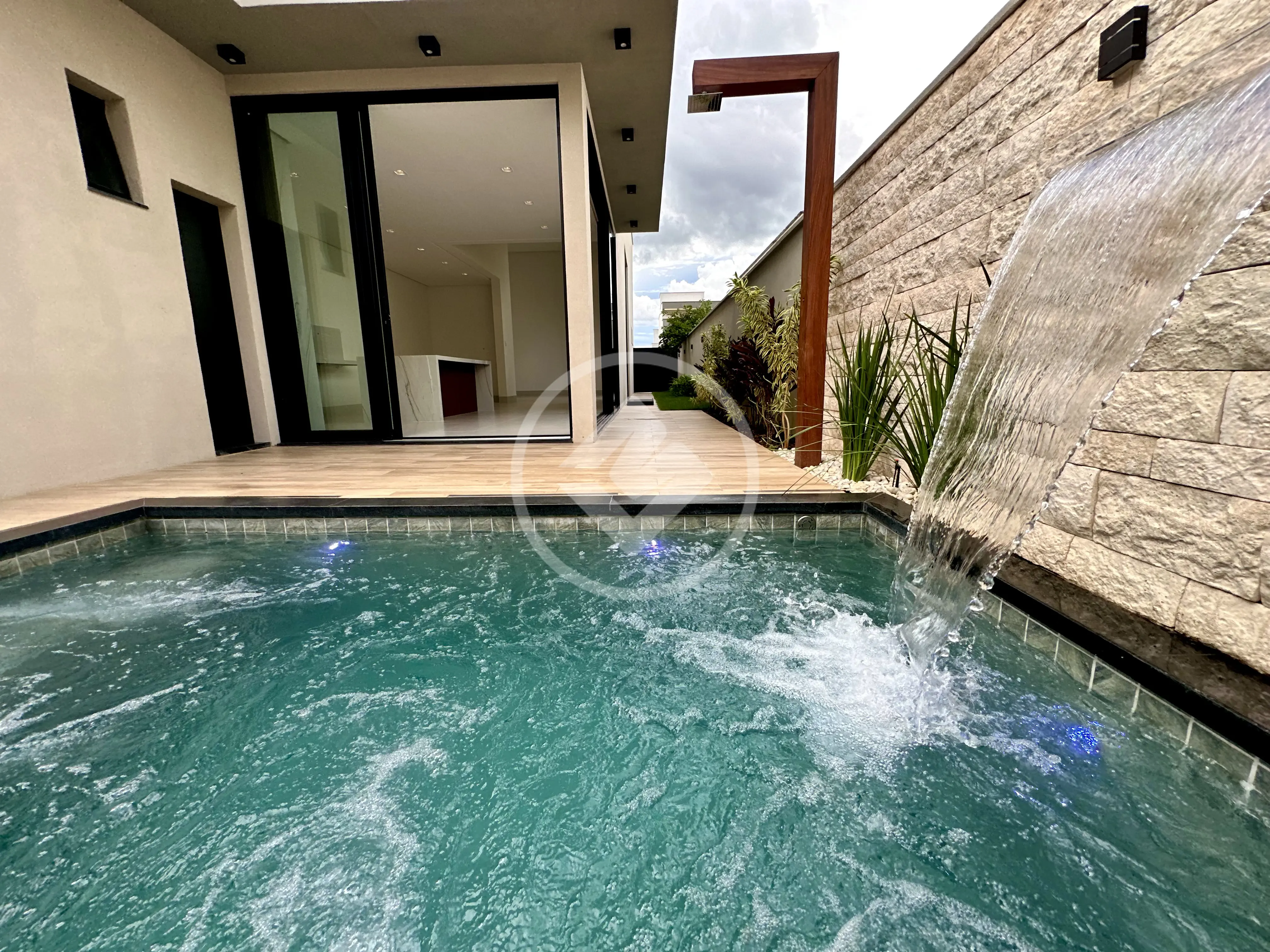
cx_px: 635
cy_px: 476
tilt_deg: -11.3
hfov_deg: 102.1
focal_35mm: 14
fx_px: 514
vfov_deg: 85.7
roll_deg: +0.4
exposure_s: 1/319
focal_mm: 2.22
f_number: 2.2
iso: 40
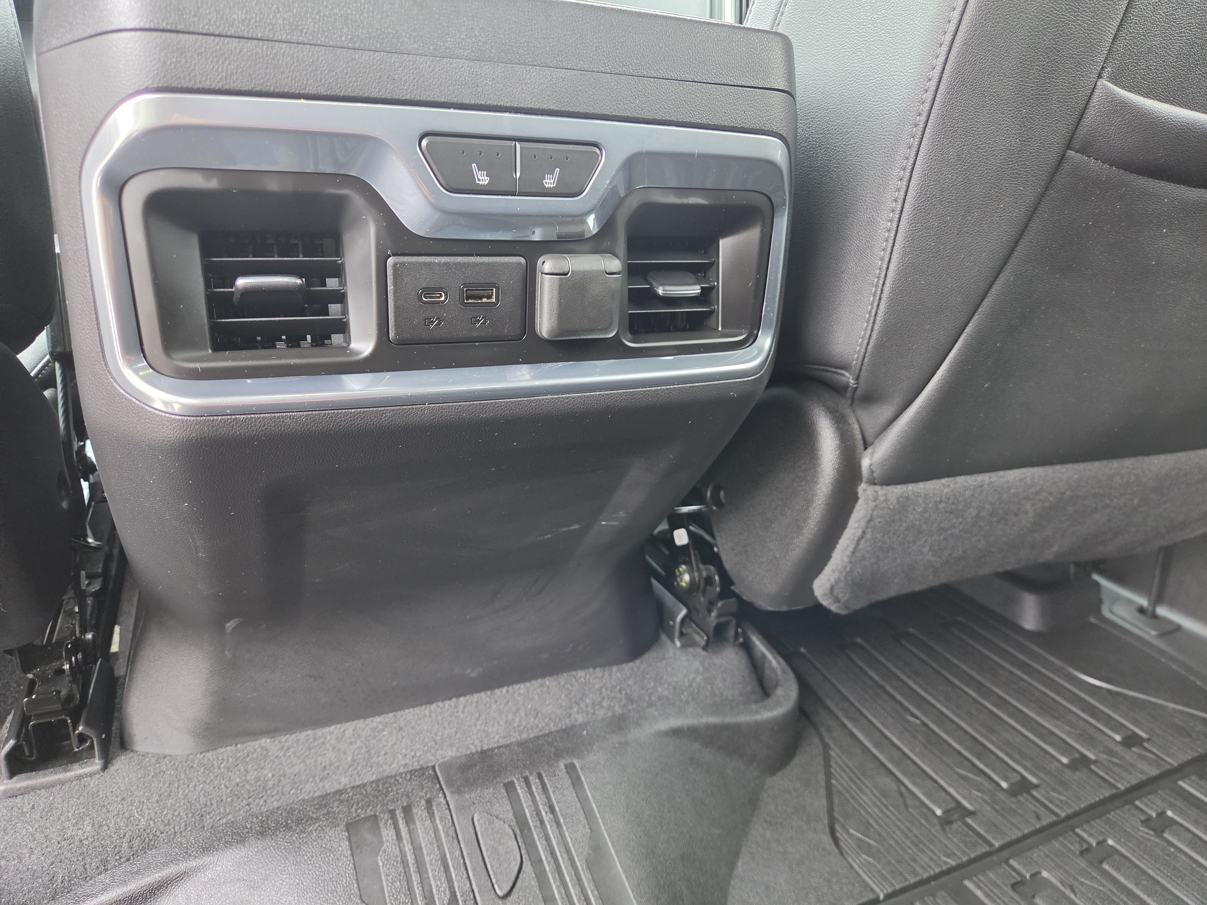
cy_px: 452
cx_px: 604
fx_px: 802
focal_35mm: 23
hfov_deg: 73.9
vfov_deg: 58.9
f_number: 1.8
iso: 640
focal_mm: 5.4
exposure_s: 1/120
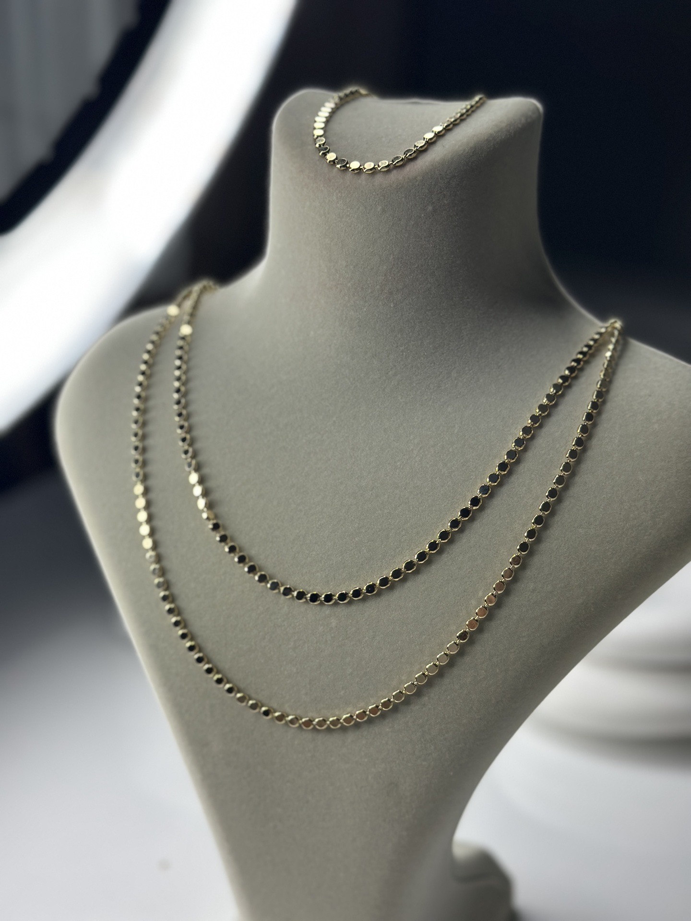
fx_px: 1278
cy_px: 460
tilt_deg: -20.7
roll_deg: -1.3
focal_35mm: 48
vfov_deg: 39.7
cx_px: 346
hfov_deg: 30.3
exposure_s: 1/501
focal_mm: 6.86
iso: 80
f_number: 1.78
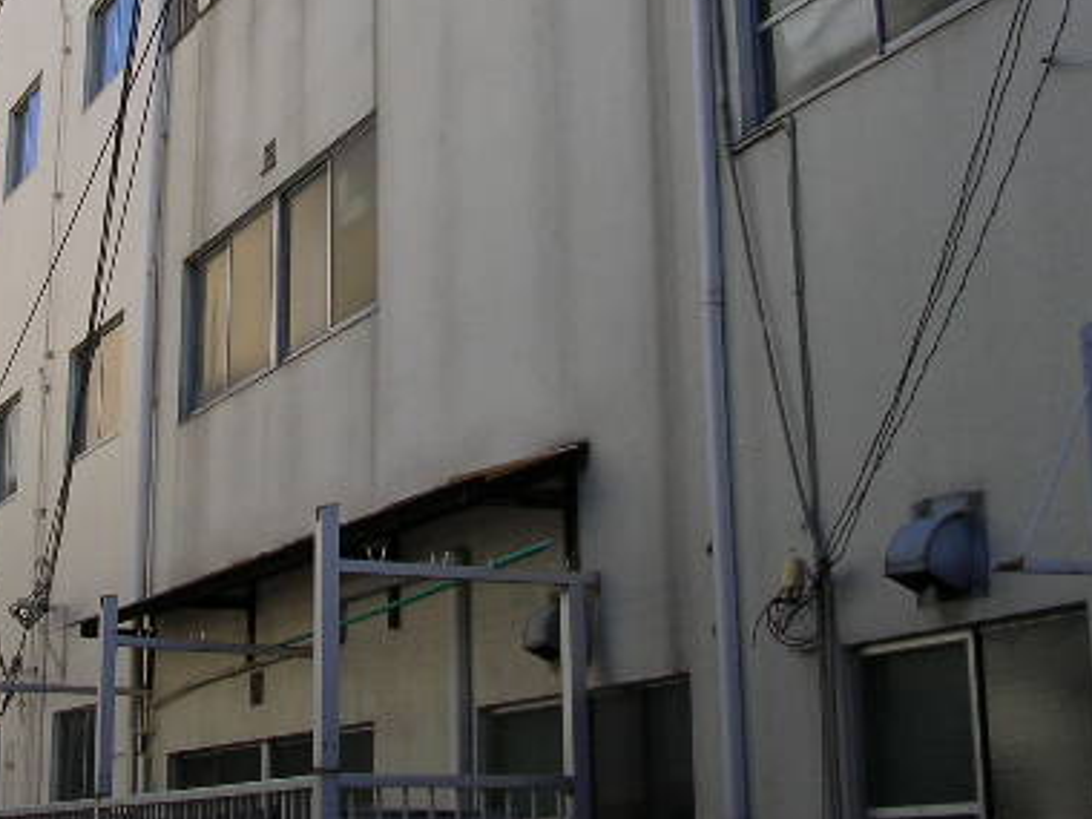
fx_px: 2019
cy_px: 138
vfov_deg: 22.5
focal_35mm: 64
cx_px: 325
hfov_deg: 29.9
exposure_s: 1/414
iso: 71
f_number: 4.1
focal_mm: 5.8
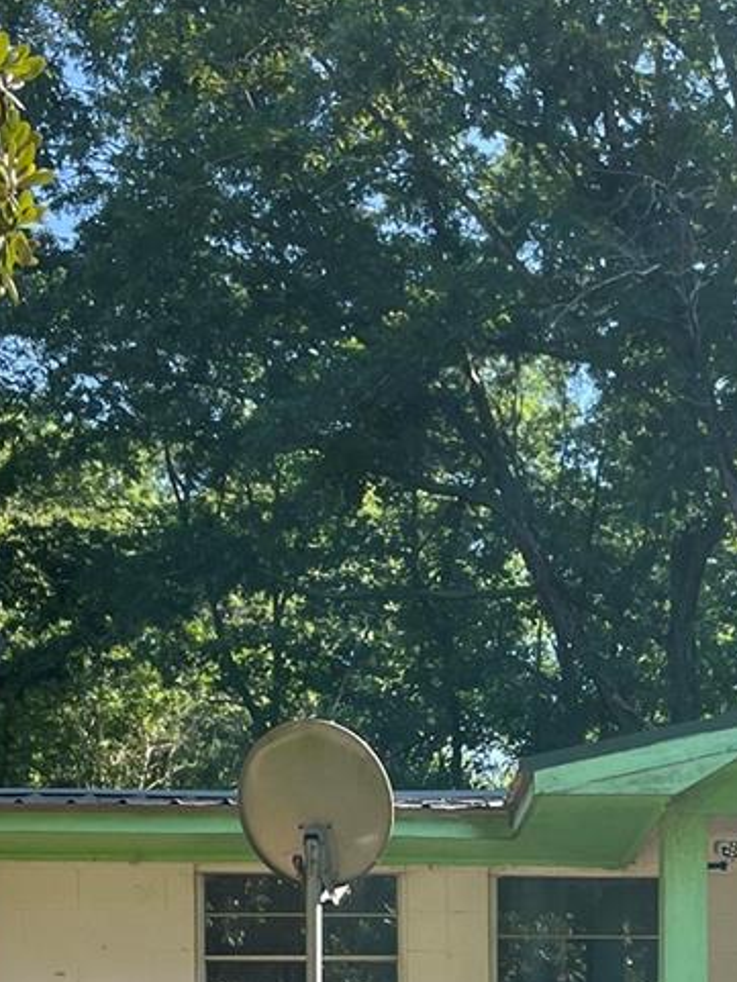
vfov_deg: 22.1
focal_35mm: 83
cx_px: 700
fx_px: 2355
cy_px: 1123
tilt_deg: +6.2
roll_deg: +1.3
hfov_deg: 17.5
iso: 32
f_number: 1.6
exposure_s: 1/749
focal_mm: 4.2
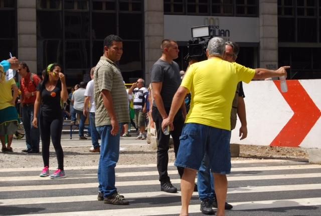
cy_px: 108
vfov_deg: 16.6
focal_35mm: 82
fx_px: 737
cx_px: 160
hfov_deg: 24.6
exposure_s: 1/640
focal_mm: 55
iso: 400
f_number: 7.1
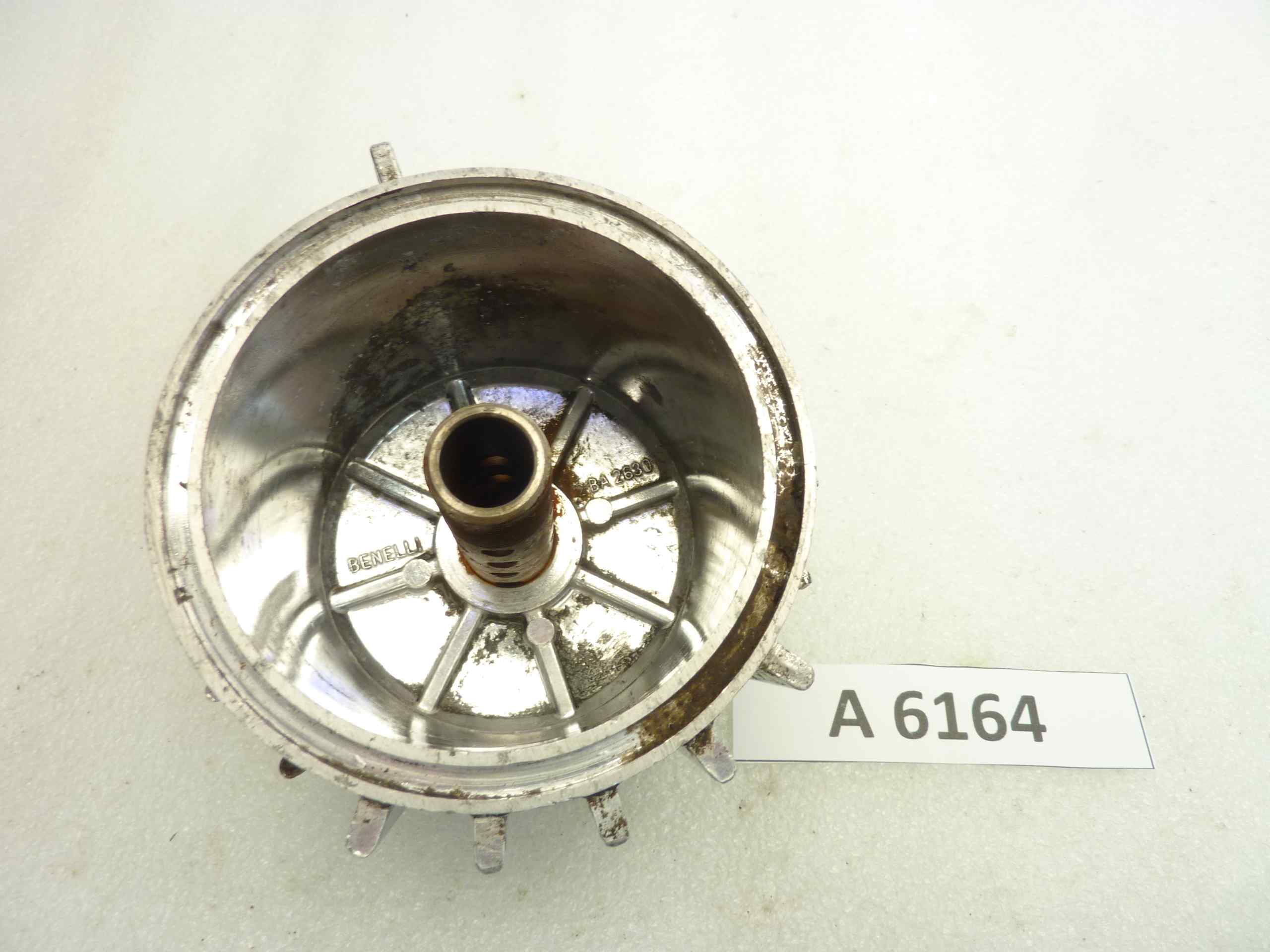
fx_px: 917
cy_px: 476
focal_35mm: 25
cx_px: 635
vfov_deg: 54.9
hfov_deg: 69.4
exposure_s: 1/15
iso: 80
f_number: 3.3
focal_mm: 4.1
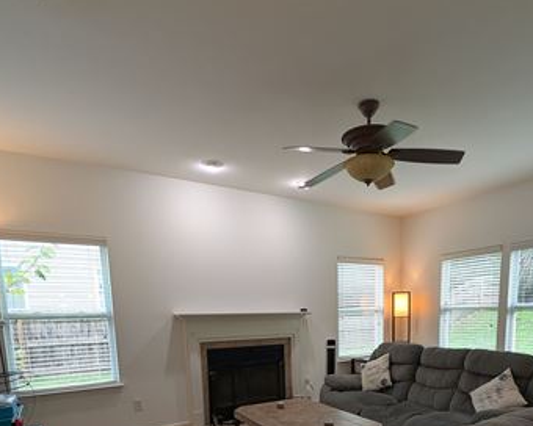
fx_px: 347
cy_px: 370
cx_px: 310
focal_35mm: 22
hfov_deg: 74.5
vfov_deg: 56.1
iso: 113
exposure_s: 1/120
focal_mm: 2.02
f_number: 1.7
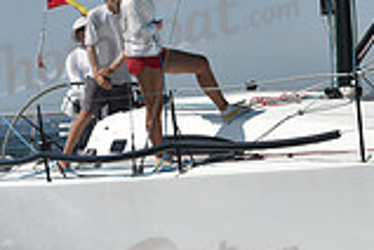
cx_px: 423
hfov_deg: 7.5
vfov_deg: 5.0
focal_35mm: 273
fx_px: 2836
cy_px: 131
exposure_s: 1/1250
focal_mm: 75
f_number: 9
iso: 250
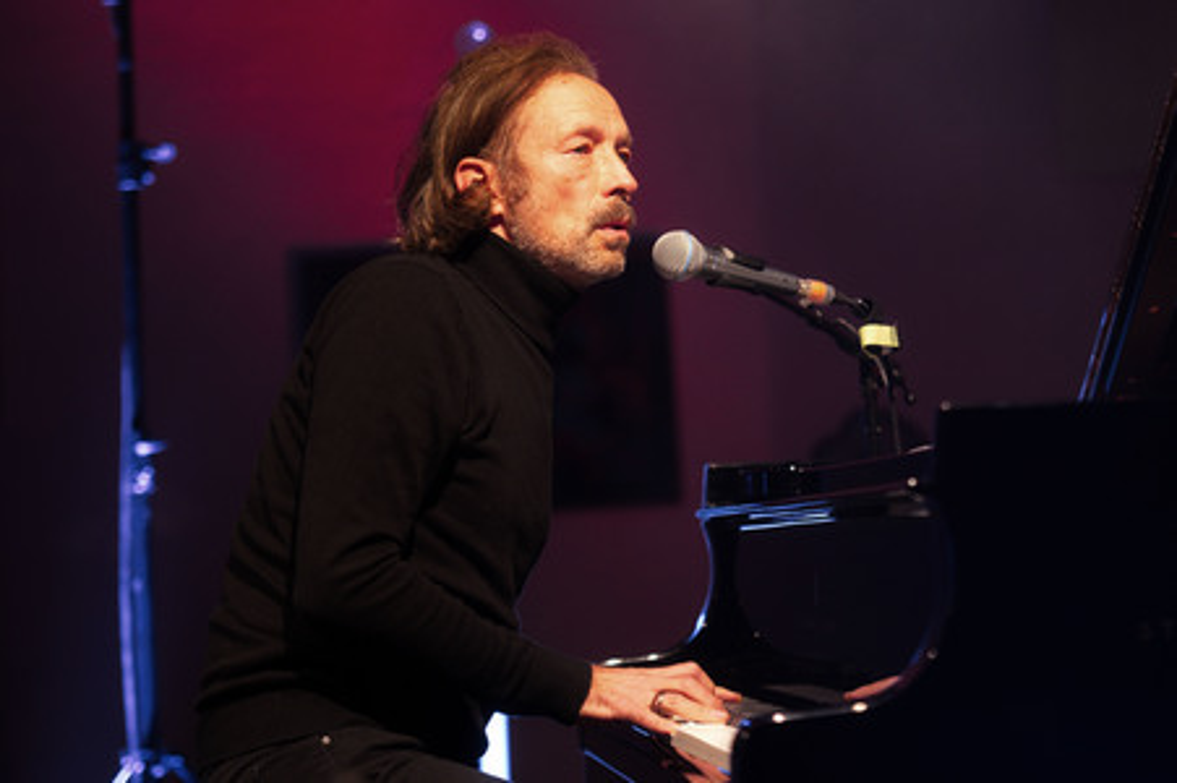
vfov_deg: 17.5
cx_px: 588
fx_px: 2548
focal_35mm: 78
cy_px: 392
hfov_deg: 26.0
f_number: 2.8
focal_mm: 78
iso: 2000
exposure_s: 1/100
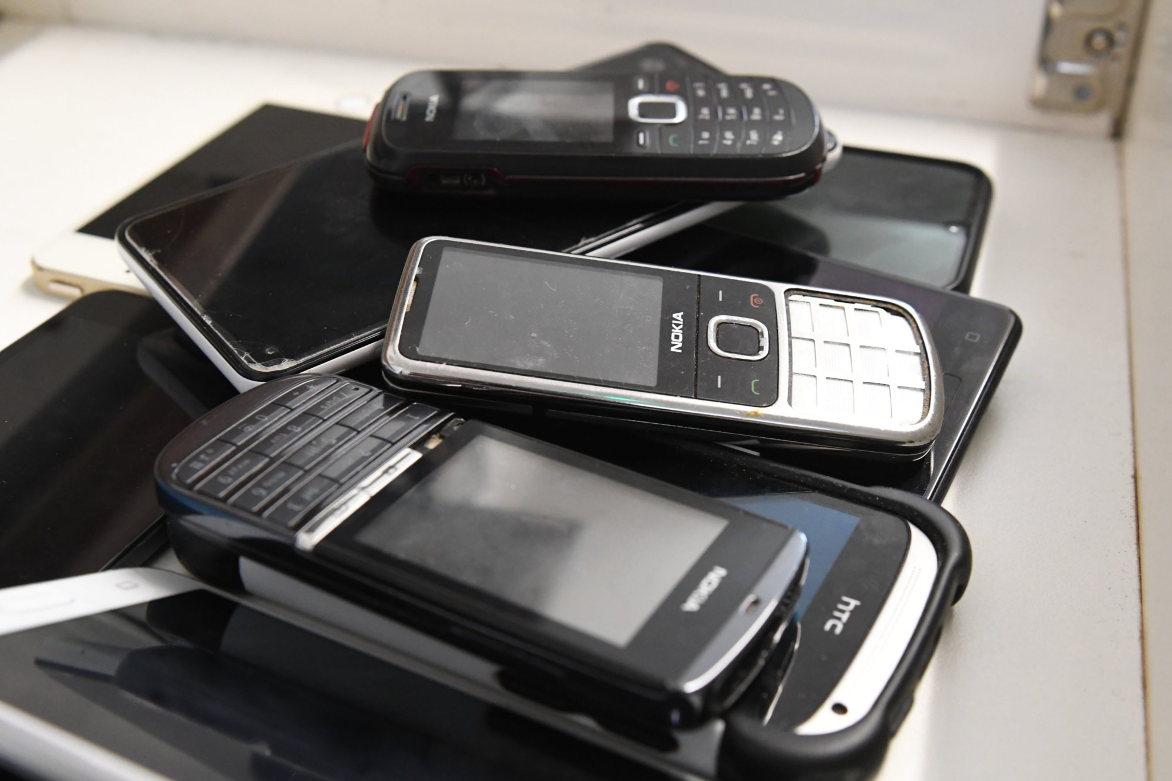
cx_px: 585
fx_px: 1547
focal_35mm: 48
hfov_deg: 41.5
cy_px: 387
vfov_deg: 28.4
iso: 3200
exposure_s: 1/50
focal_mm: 31
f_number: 4.5
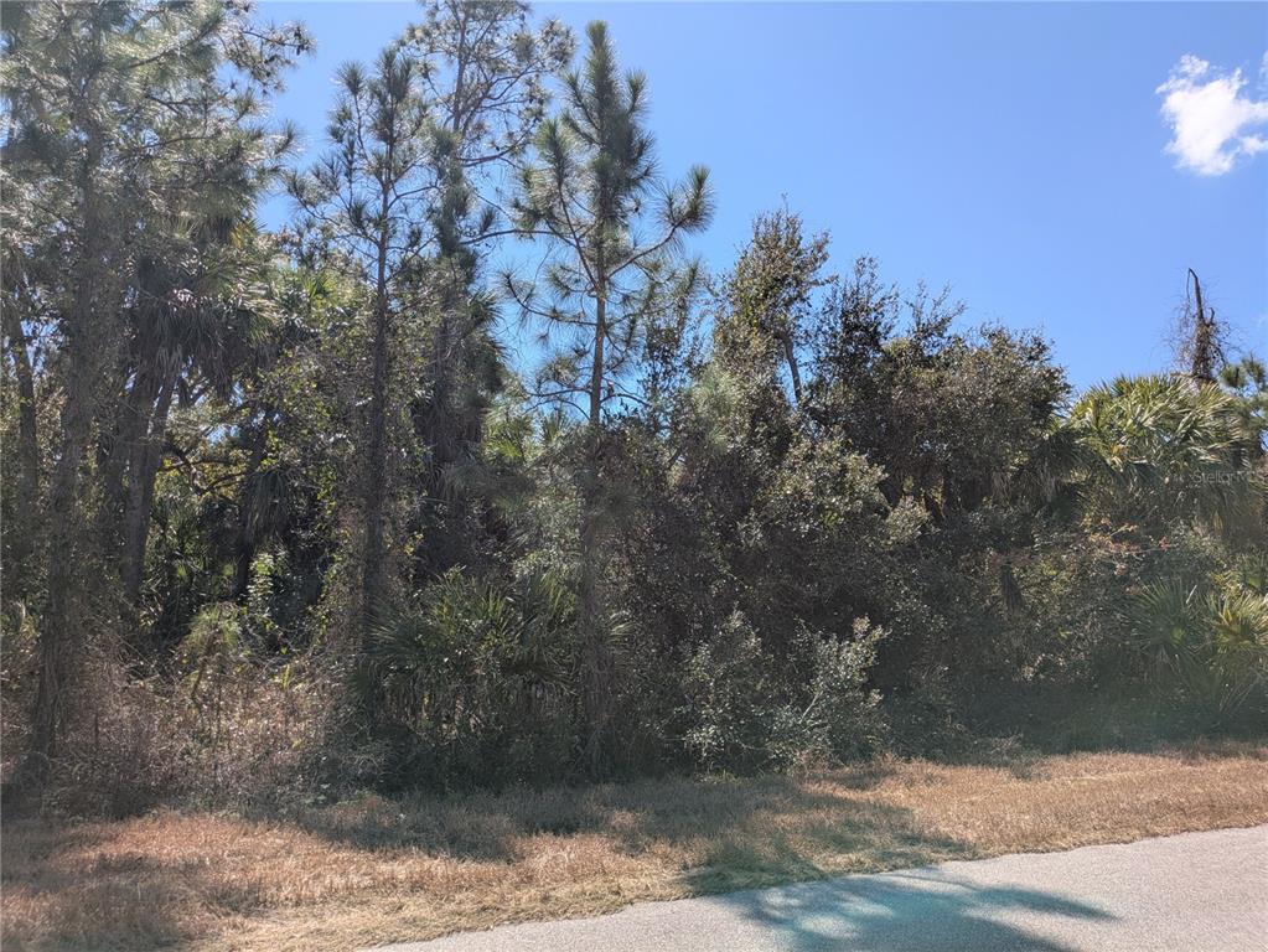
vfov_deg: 54.9
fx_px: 916
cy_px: 476
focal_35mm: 25
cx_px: 634
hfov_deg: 69.4
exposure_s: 1/1776
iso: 50
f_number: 1.89
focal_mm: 5.43
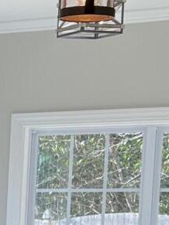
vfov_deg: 10.6
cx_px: -218
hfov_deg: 7.8
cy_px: 348
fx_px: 1166
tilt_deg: -5.6
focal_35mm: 179
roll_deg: +1.0
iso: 40
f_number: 1.5
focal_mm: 5.7
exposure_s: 1/227
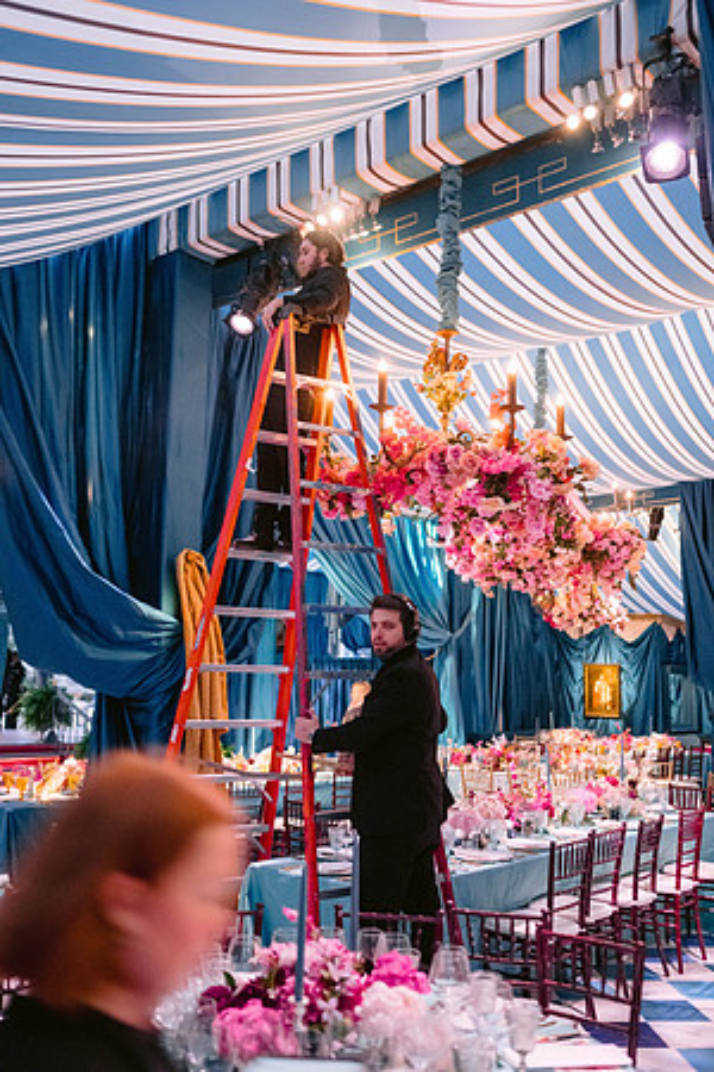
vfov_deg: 54.4
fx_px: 1041
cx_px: 357
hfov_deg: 37.9
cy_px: 536
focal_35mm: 35
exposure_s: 1/40
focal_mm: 35
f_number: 2
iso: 3200
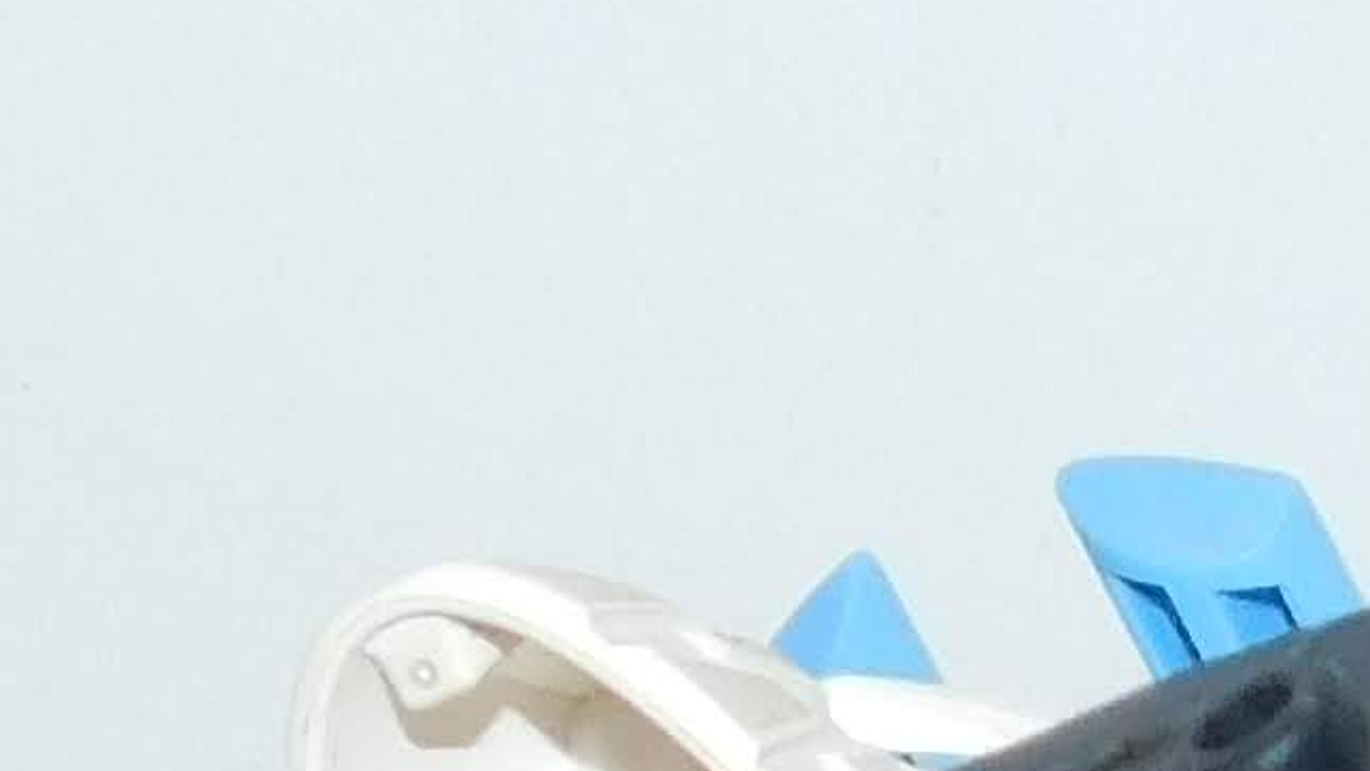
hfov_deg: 7.7
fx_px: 10173
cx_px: 1495
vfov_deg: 4.1
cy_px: 3012
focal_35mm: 280
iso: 200
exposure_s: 1/30
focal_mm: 6.3
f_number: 3.5
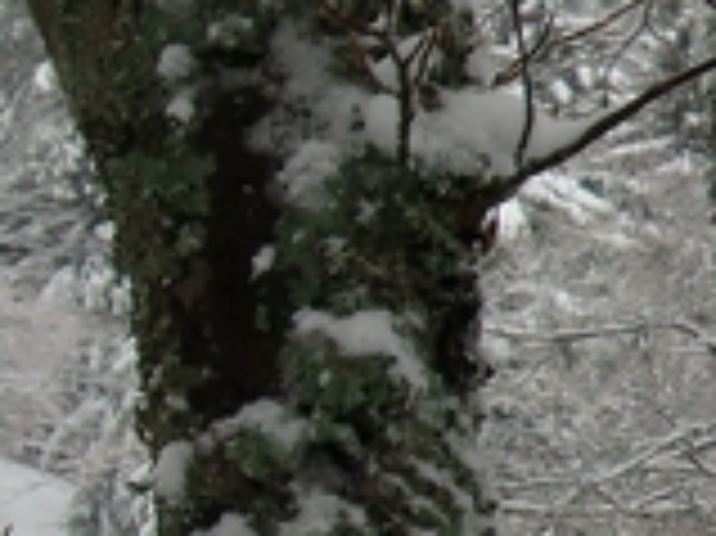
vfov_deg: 4.5
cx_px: -847
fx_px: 6779
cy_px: 450
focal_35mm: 328
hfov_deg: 5.9
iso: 64
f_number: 4.4
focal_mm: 11.6
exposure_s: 1/125
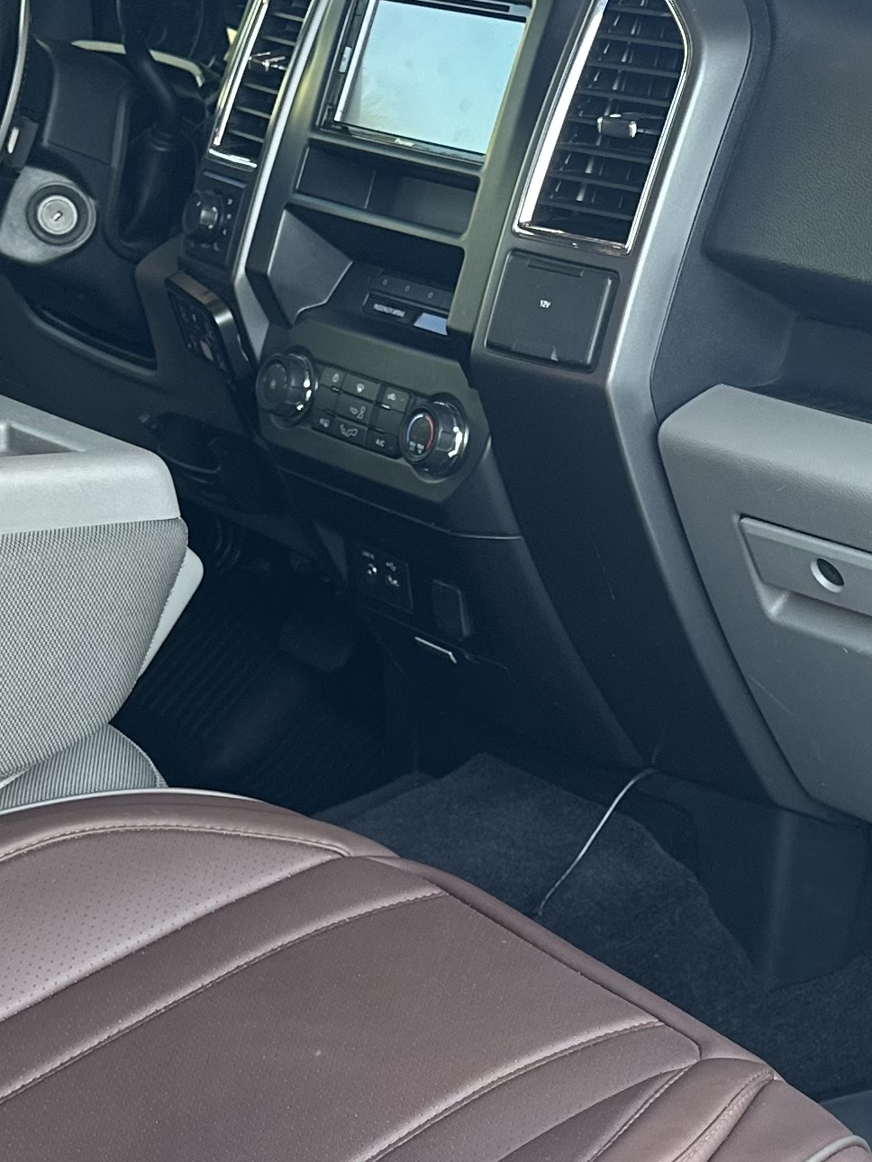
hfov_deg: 19.5
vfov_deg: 26.0
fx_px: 2518
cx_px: 633
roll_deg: -2.6
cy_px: 573
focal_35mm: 75
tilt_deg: -16.7
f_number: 1.78
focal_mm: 6.86
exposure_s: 1/121
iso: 160
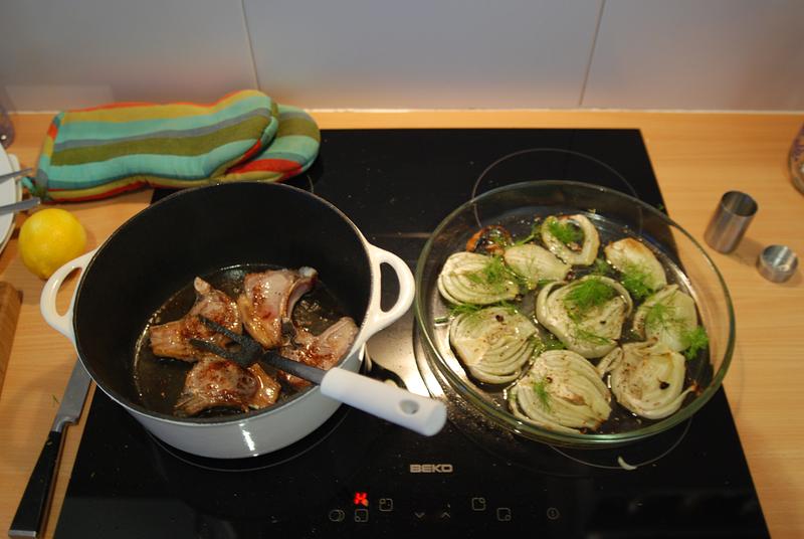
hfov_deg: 61.9
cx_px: 402
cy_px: 270
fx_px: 671
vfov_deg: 43.7
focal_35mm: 30
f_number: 1.8
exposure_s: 1/15
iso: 400
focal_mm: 20
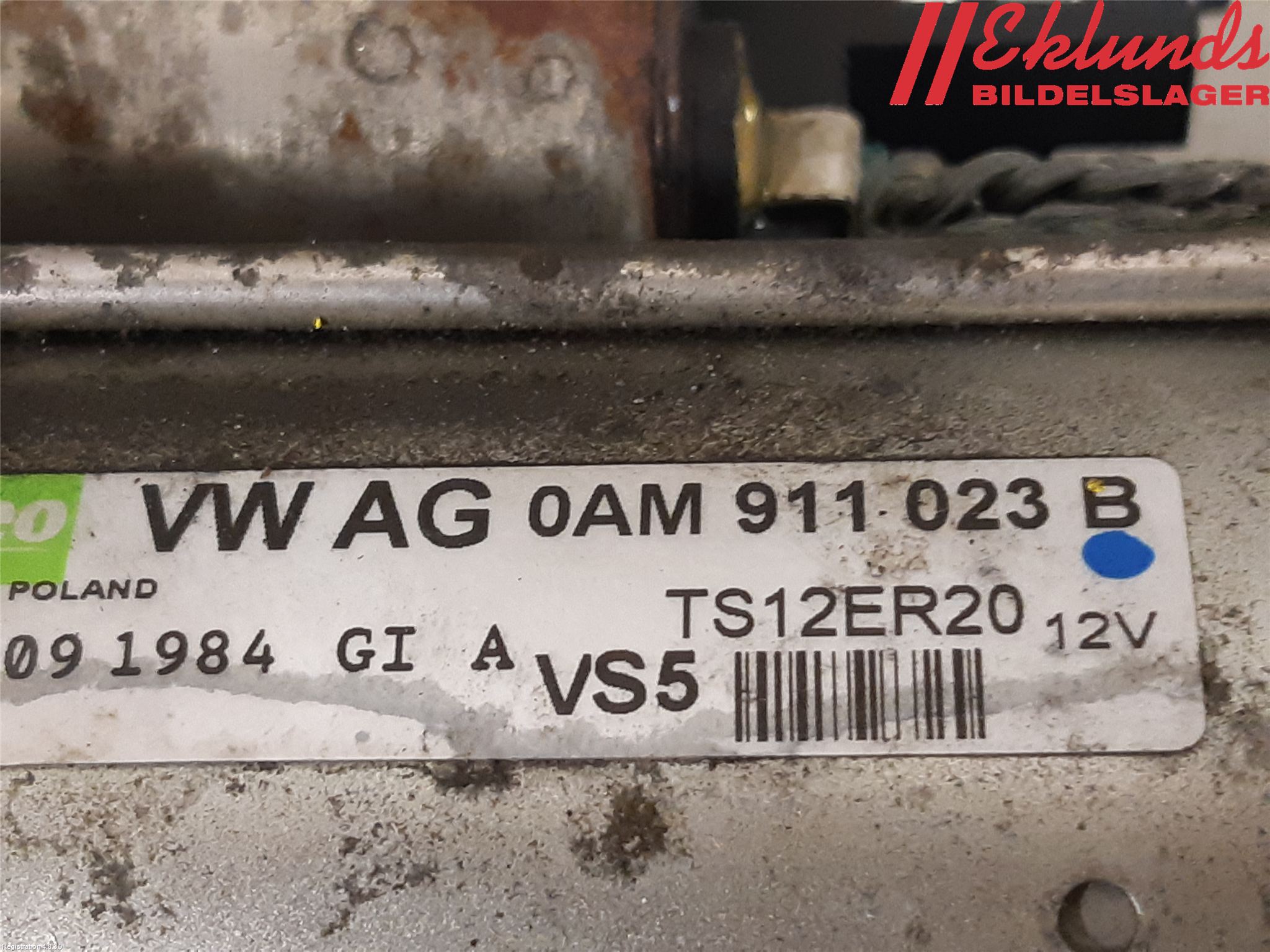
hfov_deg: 67.3
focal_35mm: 26
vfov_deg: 53.1
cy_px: 476
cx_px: 635
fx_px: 954
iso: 250
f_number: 1.7
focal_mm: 3.93
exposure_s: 1/33
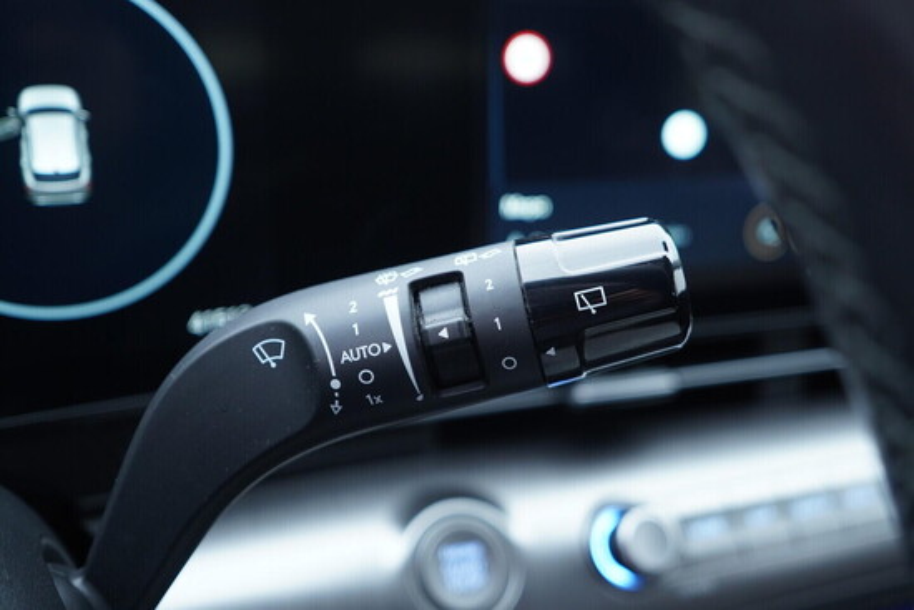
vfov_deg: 36.9
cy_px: 305
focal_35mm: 36
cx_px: 457
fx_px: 914
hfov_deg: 53.1
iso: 320
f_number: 2.8
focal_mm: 24
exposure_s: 1/40
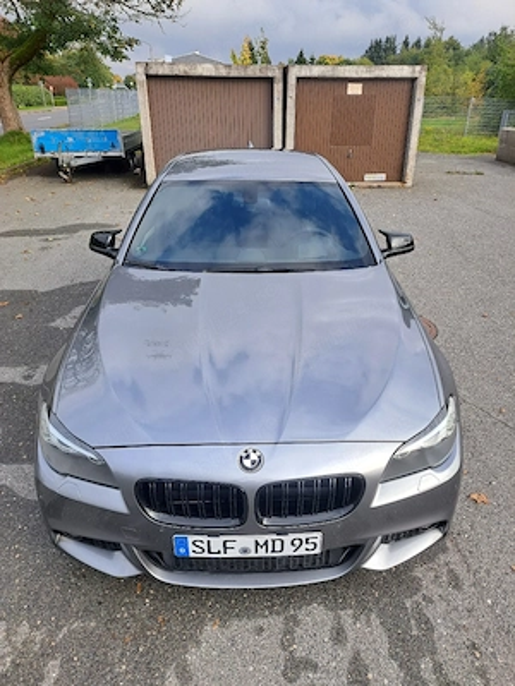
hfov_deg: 56.8
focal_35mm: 24
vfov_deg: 71.6
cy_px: 343
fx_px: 476
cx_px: 258
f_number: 1.8
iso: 50
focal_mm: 5.23
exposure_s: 1/278
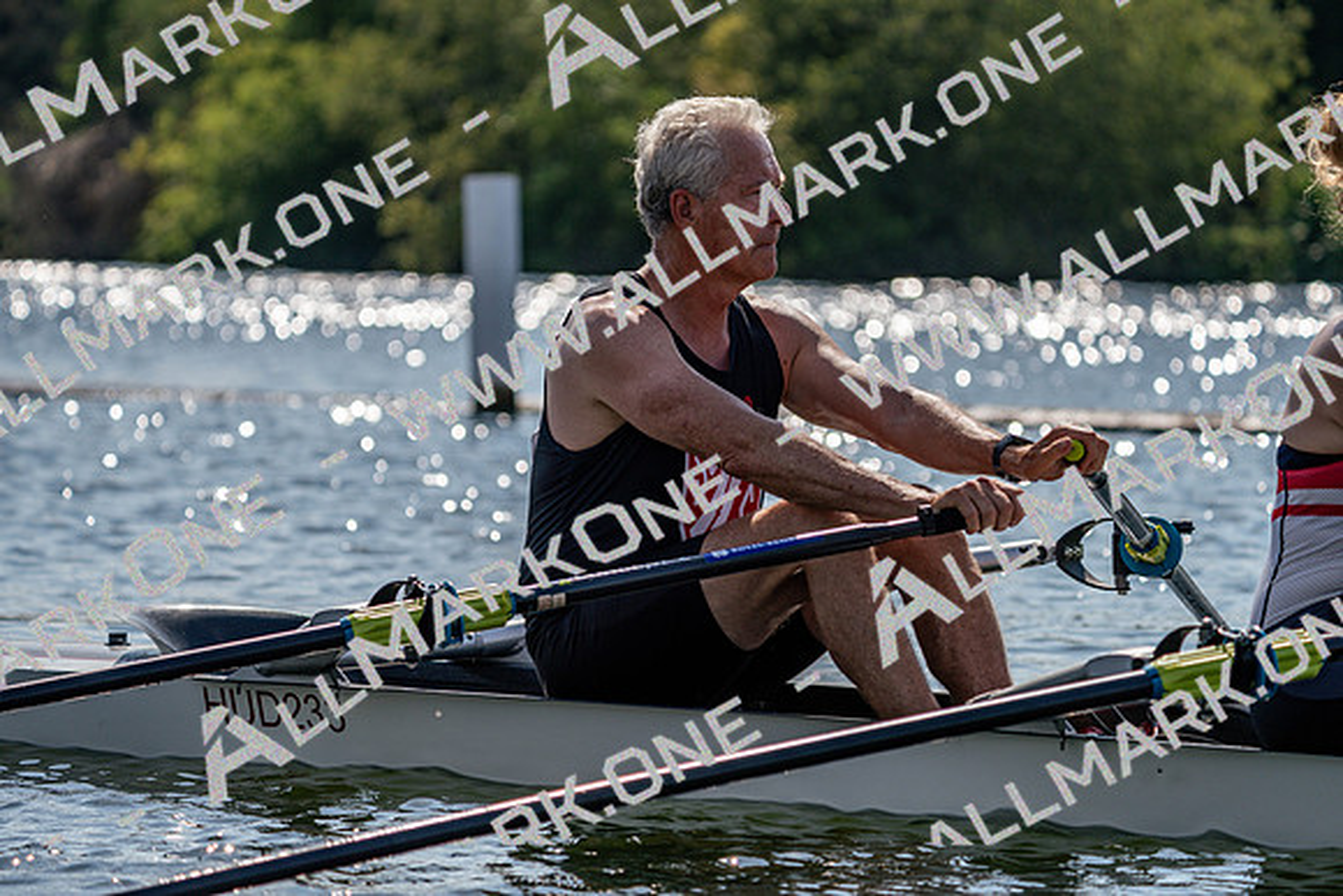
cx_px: 672
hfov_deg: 10.3
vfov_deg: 6.9
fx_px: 7463
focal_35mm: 200
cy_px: 448
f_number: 5.6
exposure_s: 1/1600
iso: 100
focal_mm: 200
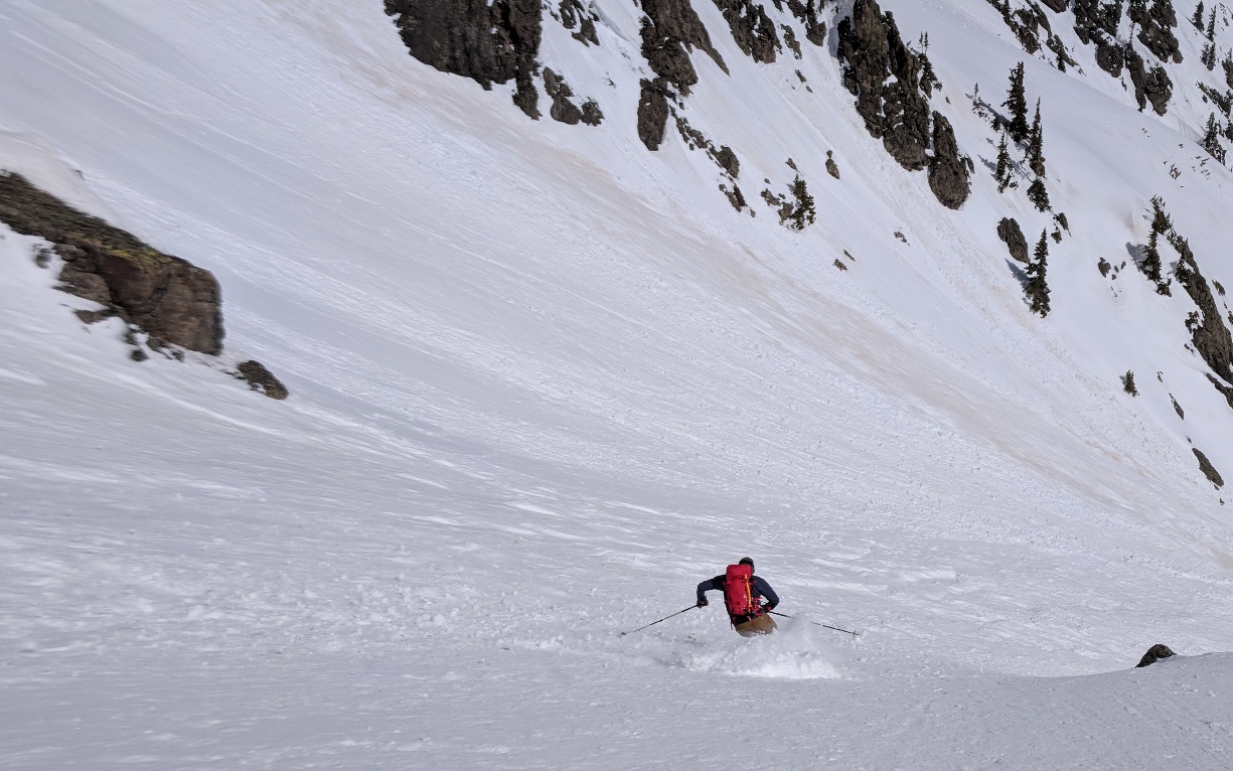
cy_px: 511
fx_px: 1210
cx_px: 783
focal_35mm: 36
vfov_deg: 35.0
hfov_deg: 53.3
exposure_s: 1/11628
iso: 56
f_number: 2
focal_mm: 4.67
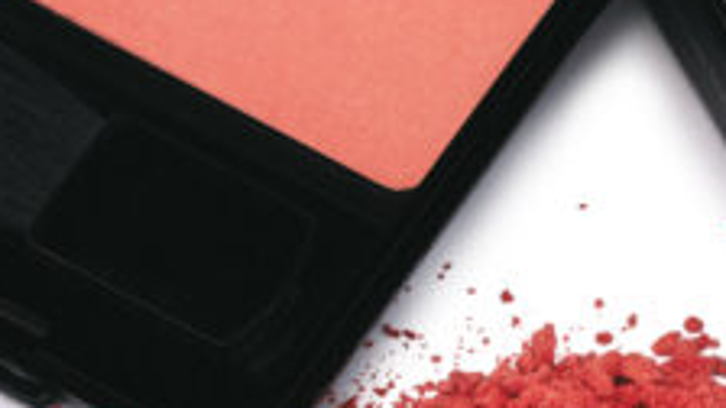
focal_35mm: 430
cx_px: 603
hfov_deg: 5.0
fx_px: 8278
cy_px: 198
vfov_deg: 2.8
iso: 100
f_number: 11
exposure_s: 1/40
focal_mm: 180
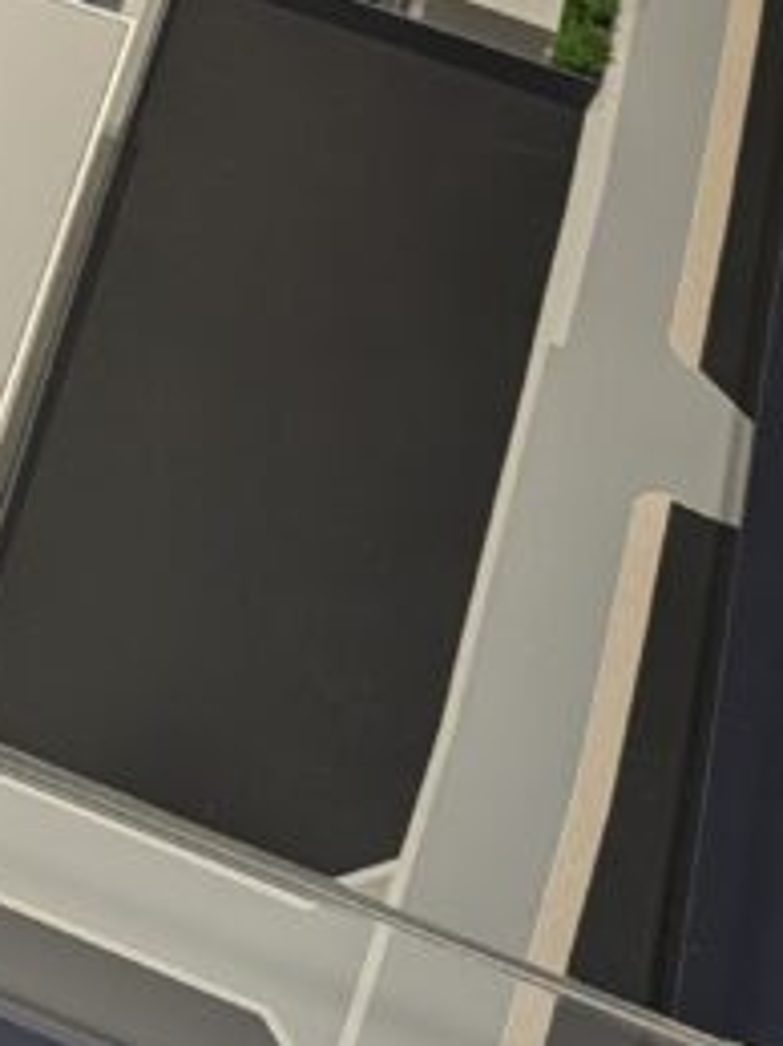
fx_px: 2988
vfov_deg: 19.7
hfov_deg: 13.3
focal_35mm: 99
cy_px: 250
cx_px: -668
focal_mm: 5.43
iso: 45
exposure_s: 1/145
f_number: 1.89
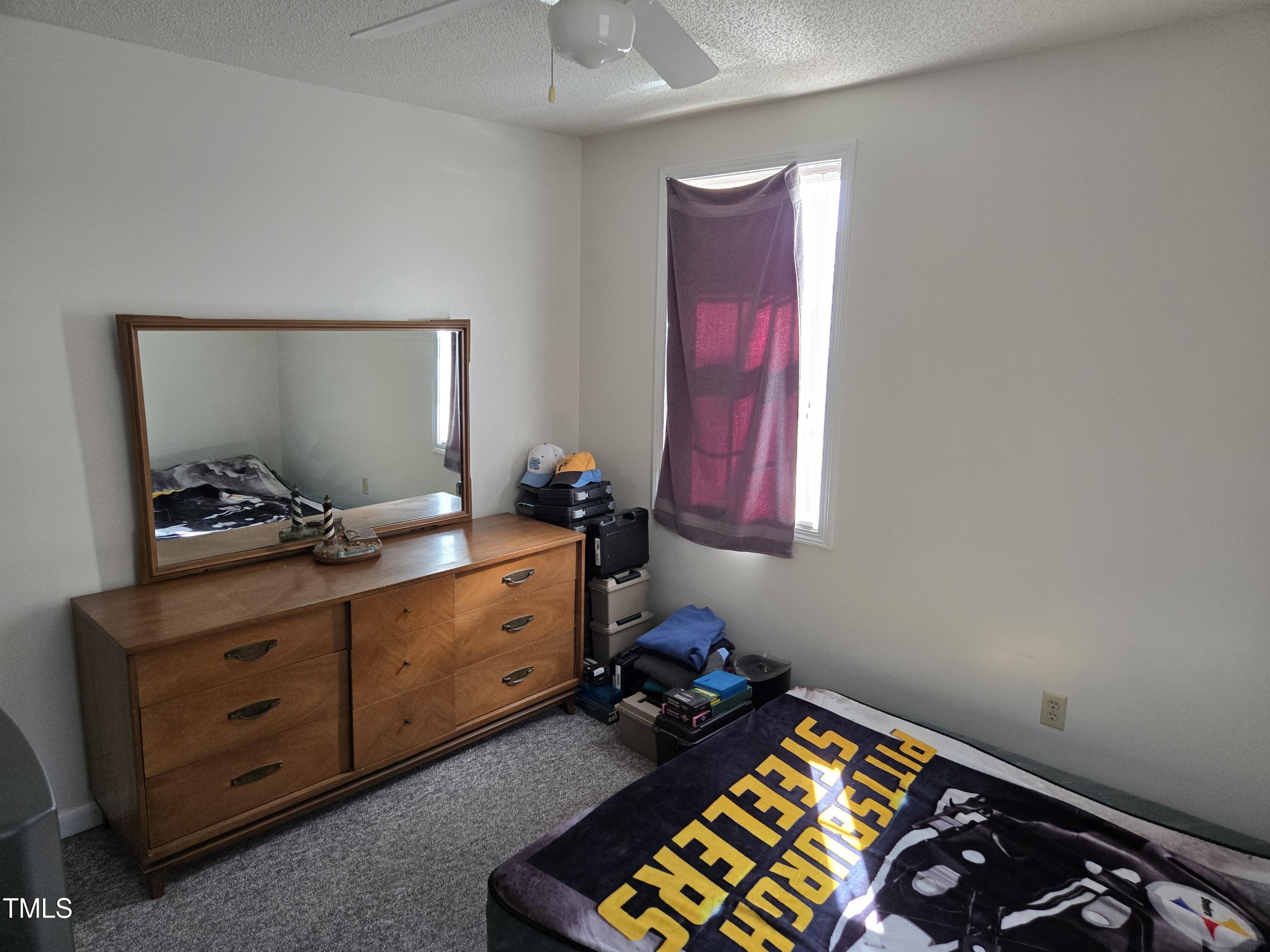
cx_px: 635
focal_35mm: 23
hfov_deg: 73.9
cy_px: 476
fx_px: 844
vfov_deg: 58.9
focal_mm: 5.4
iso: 200
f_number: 1.8
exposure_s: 1/180
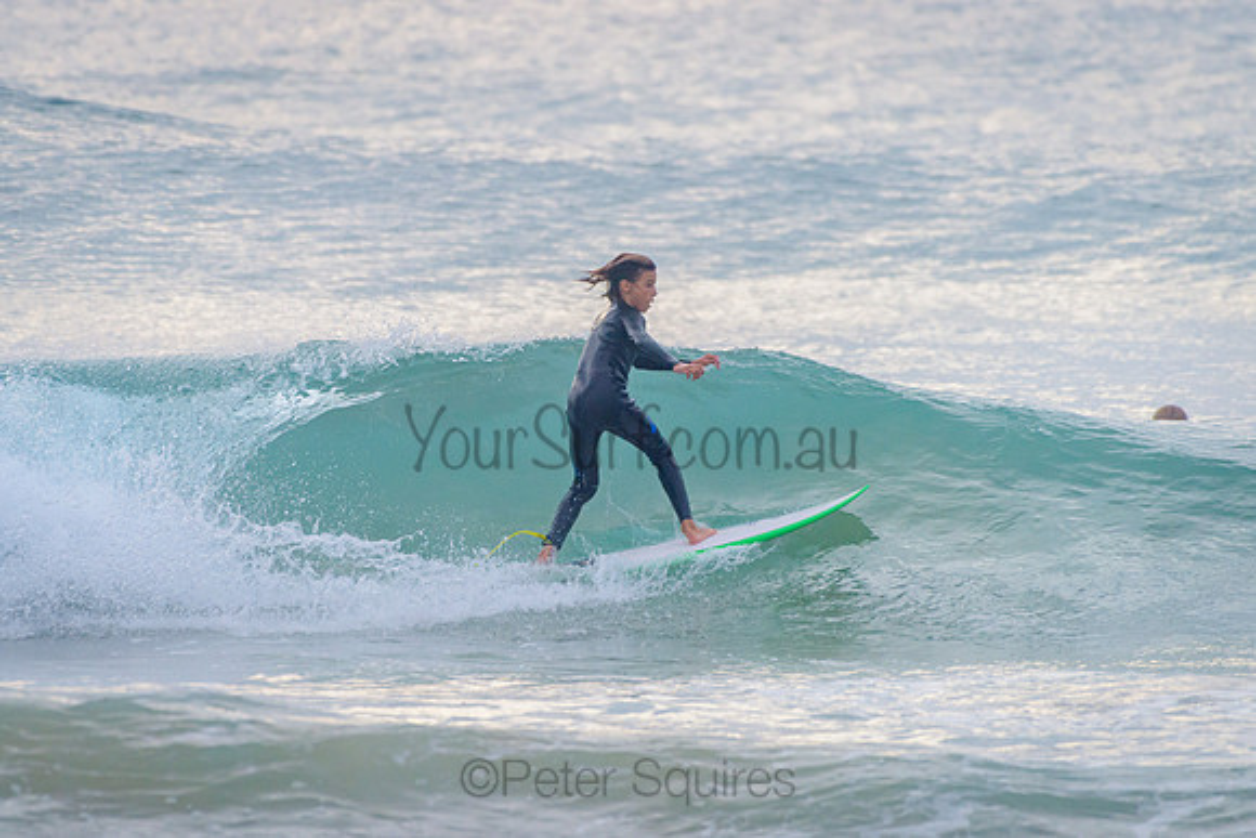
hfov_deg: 3.4
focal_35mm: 613
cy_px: 411
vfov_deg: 2.2
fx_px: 21396
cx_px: 609
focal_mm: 500
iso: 560
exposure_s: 1/1250
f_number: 5.6
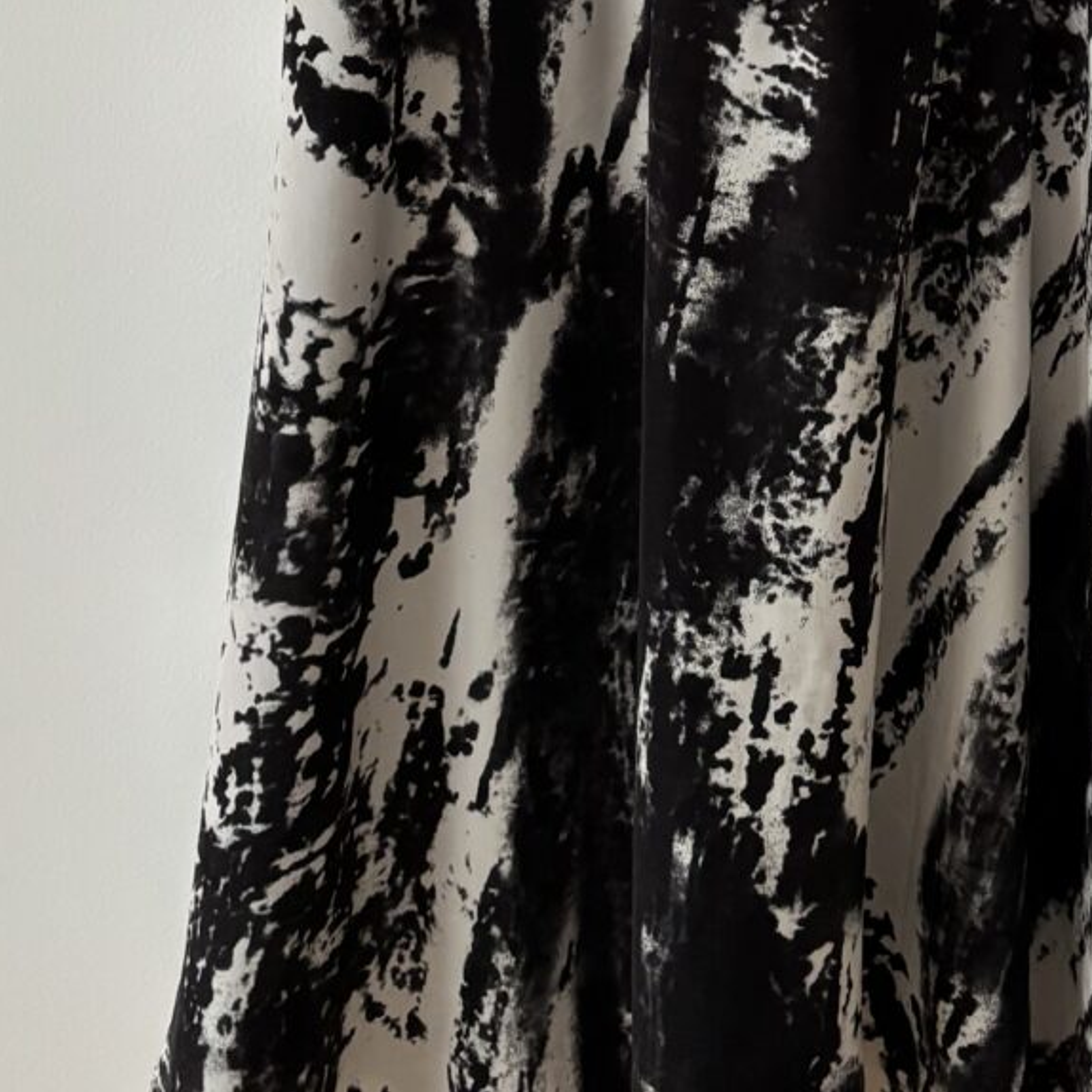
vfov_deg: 19.2
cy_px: -400
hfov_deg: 20.9
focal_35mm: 82
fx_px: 2927
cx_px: 875
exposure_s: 1/60
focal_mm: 5.96
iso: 200
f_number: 1.6
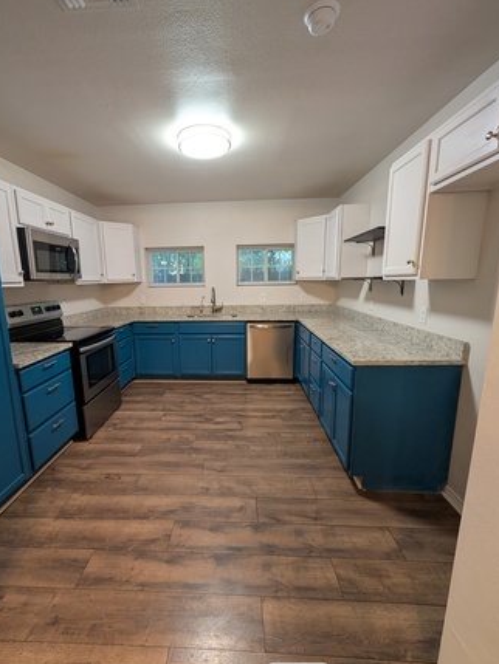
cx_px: 226
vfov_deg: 102.0
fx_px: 269
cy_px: 337
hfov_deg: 85.5
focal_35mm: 14
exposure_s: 1/40
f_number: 1.7
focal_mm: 2.02
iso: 160
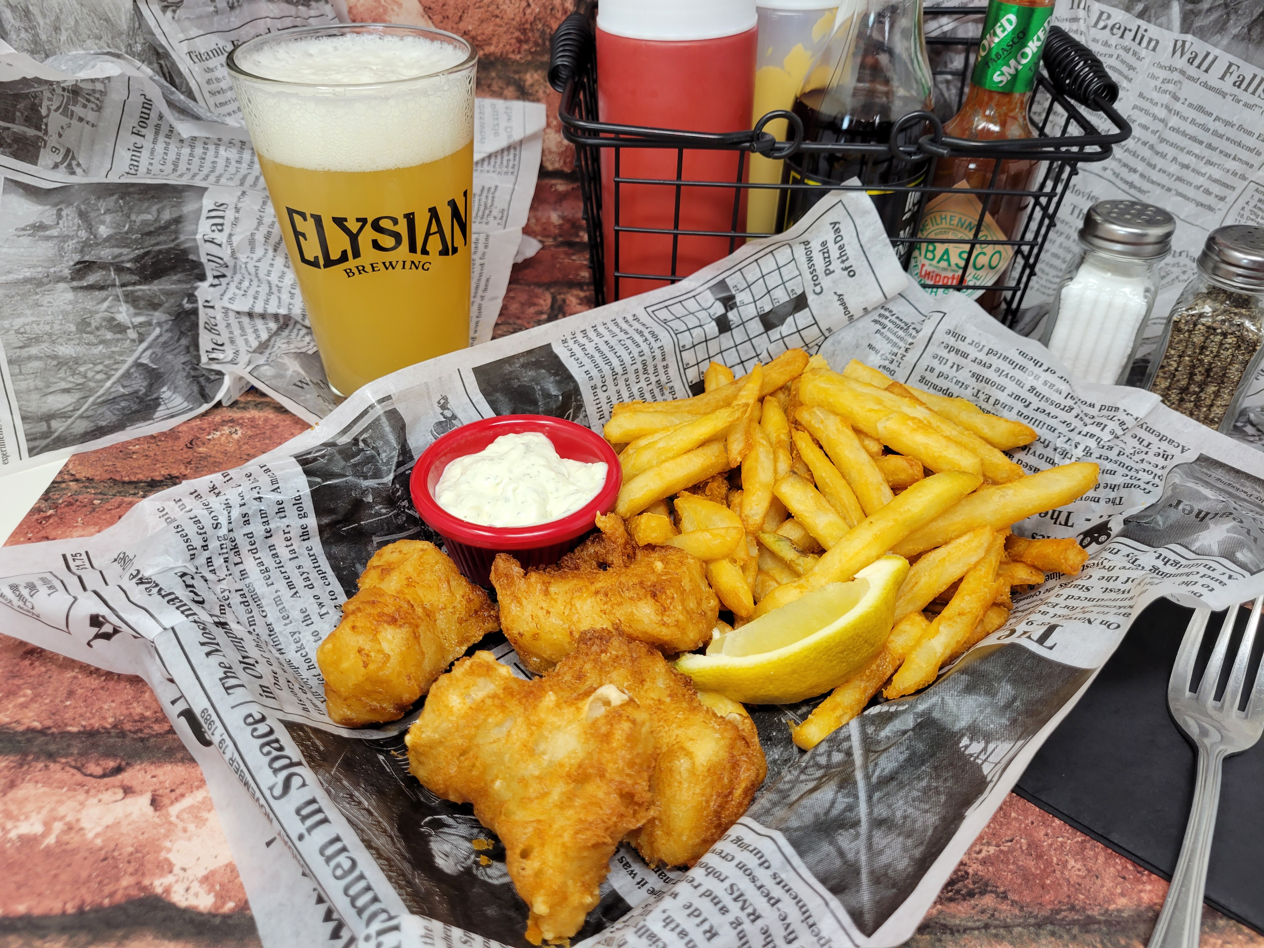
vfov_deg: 53.1
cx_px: 632
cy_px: 474
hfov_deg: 67.3
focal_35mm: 26
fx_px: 949
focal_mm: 5.4
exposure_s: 1/120
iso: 80
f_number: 1.8
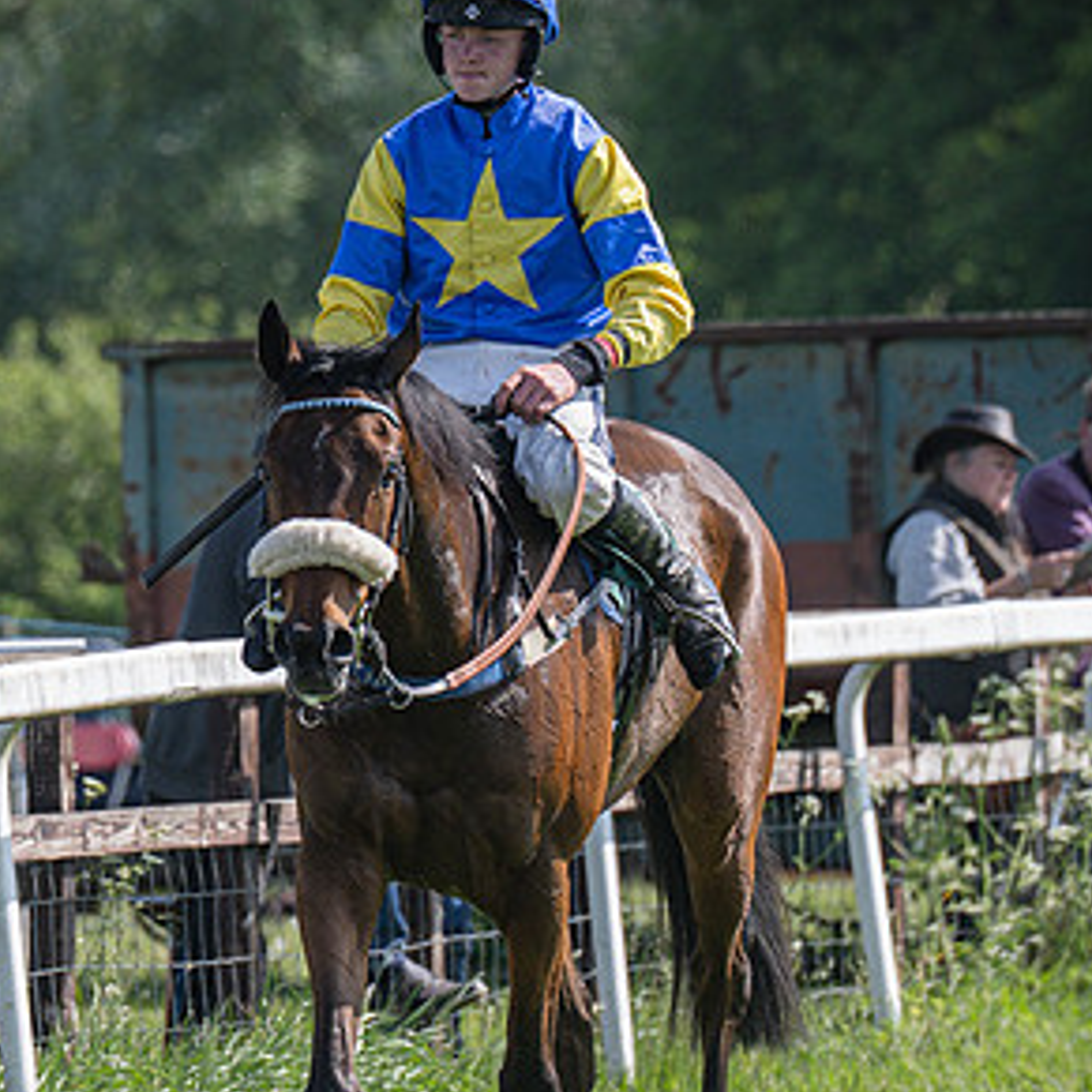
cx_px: 228
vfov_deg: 2.7
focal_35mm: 643
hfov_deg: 2.7
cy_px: 639
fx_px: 22949
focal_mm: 200
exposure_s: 1/1600
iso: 200
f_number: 4
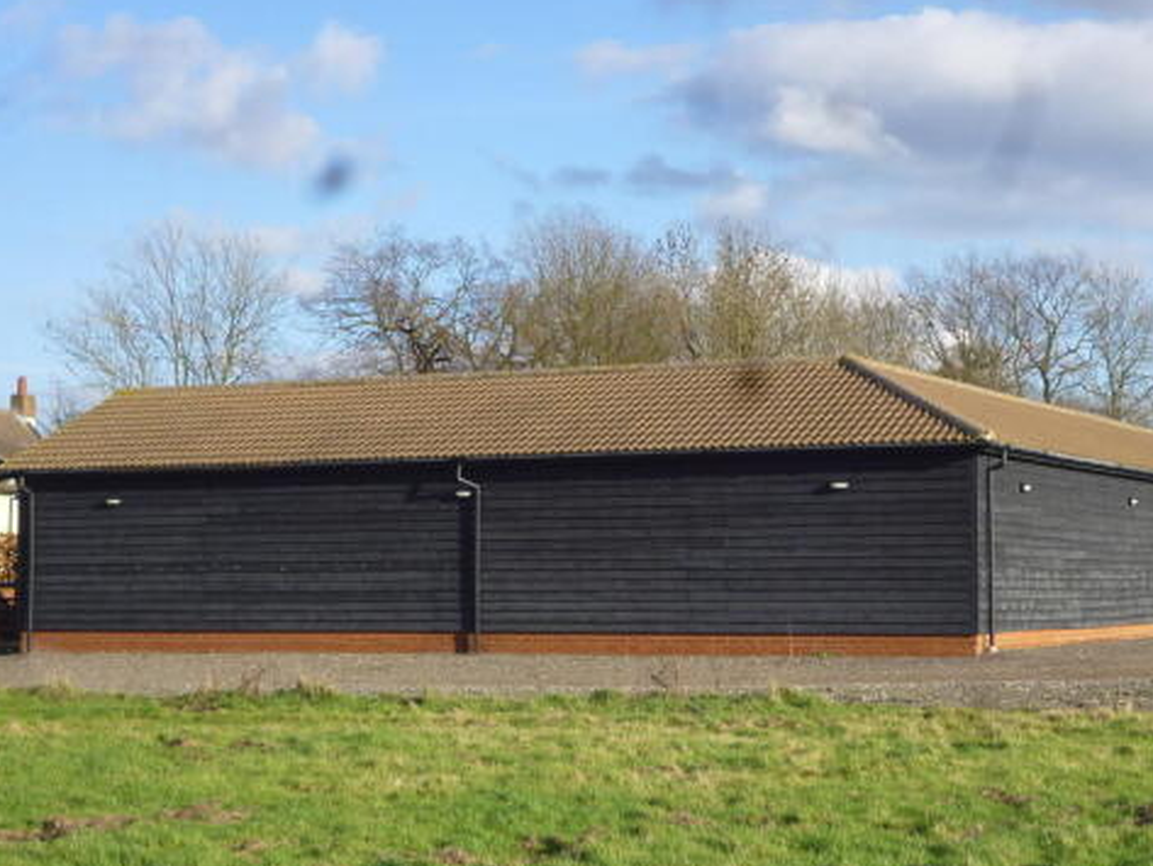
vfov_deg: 21.3
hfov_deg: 28.1
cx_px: 698
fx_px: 2299
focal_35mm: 69
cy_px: 499
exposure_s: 1/320
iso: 100
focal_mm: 10
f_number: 4.4
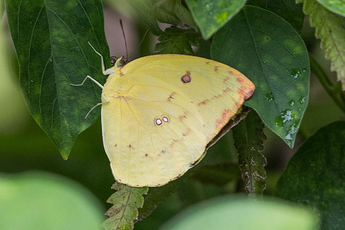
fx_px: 7216
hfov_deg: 2.7
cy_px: 60
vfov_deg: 1.8
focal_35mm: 753
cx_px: 172
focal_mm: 150
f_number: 5
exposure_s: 1/500
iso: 800
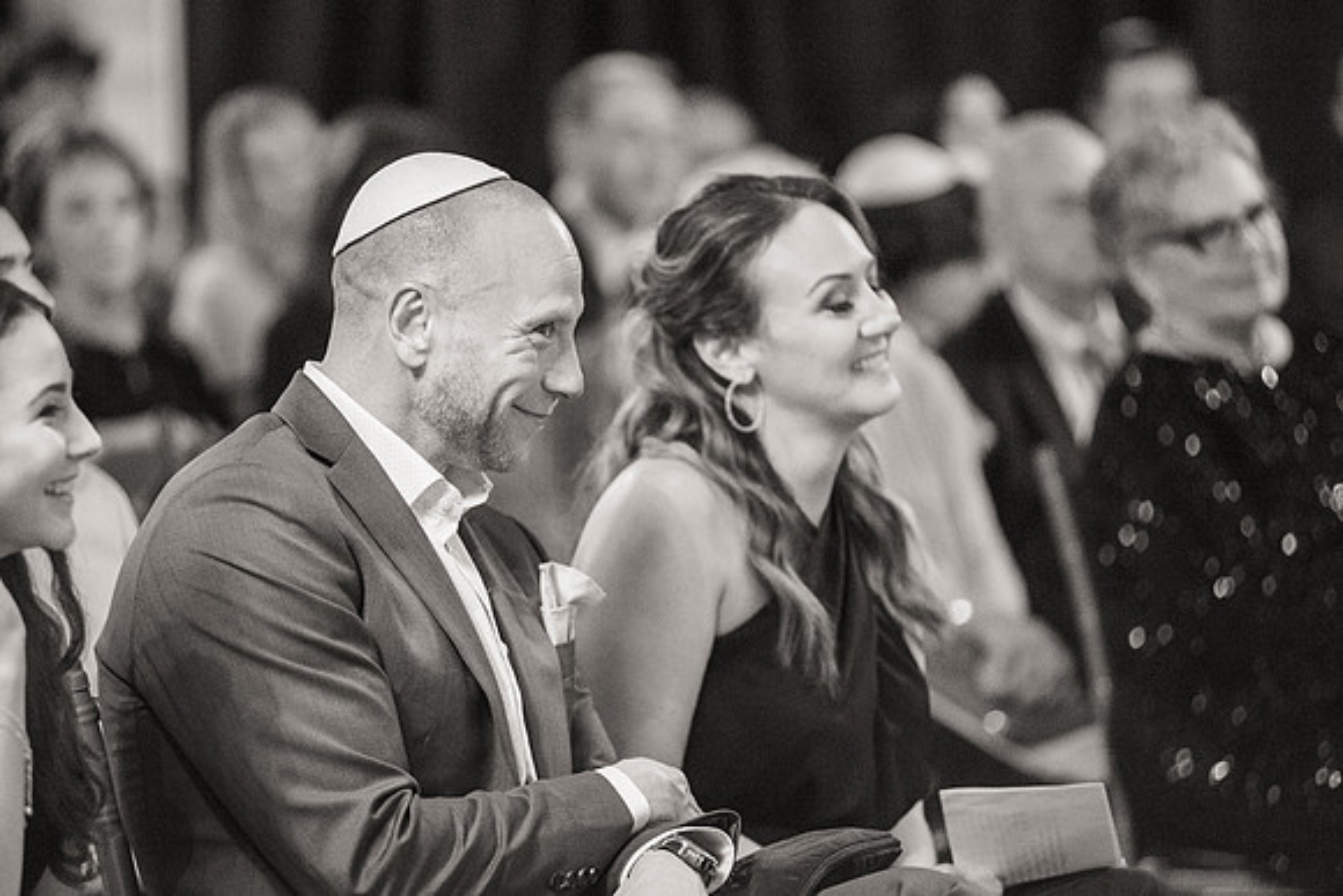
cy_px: 448
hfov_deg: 11.1
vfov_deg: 7.4
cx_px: 672
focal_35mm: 185
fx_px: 6903
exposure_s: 1/100
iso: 10000
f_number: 3.2
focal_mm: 185
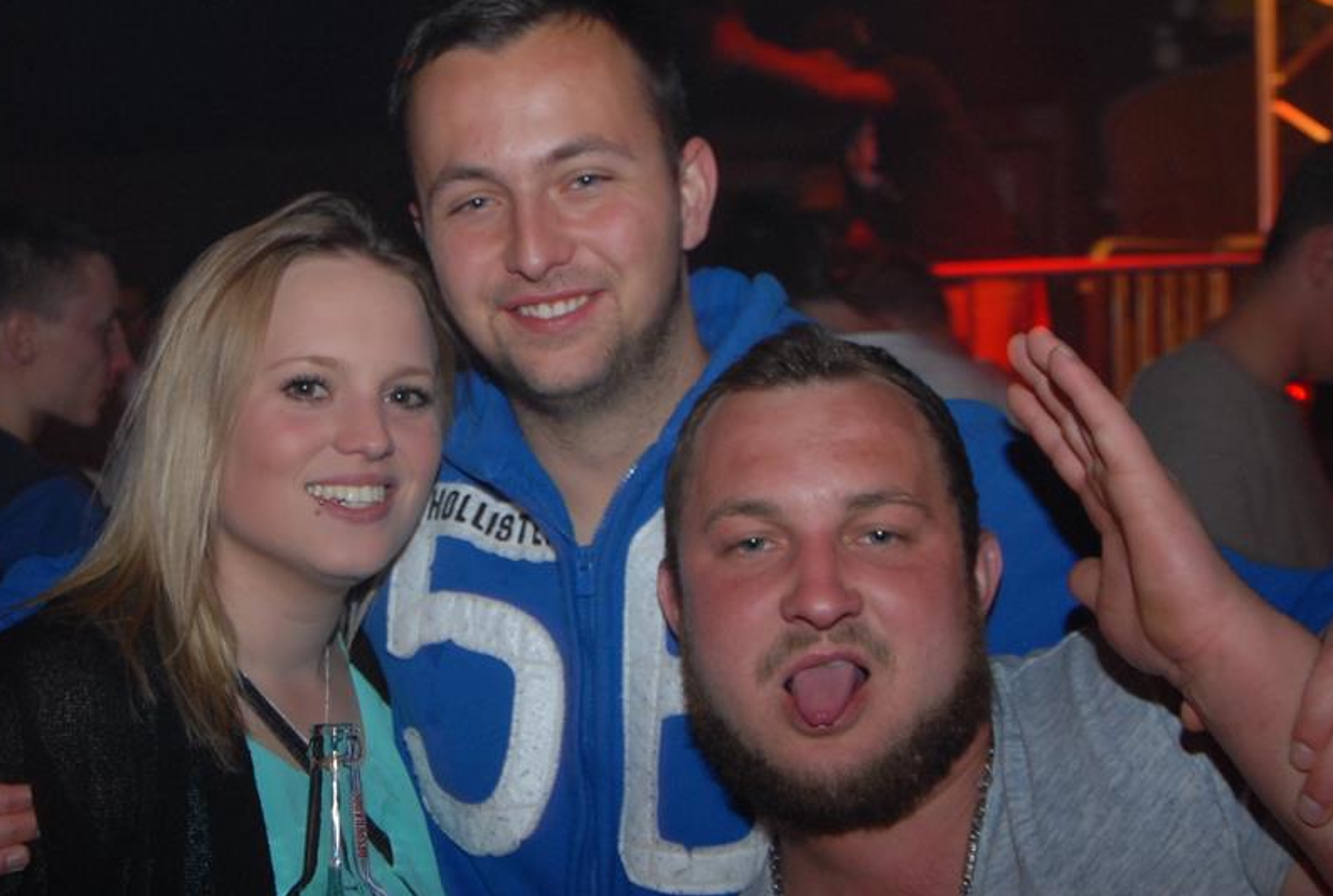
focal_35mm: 52
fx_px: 1930
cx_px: 515
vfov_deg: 26.1
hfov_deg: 37.9
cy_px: 426
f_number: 5.6
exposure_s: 1/6
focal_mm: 24
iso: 400
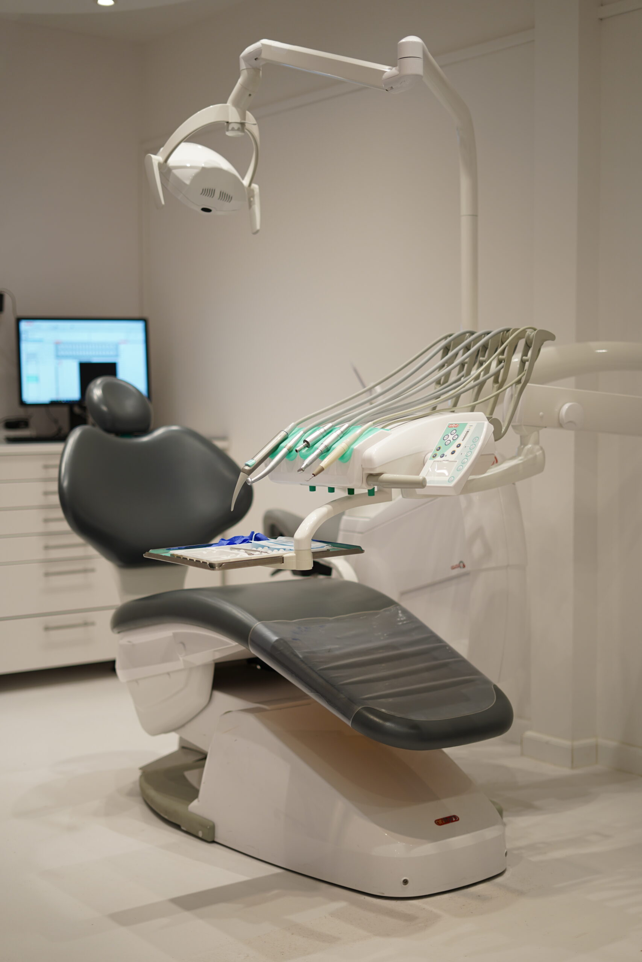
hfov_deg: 27.0
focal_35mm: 50
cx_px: 321
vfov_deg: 39.6
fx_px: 1337
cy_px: 481
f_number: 1.8
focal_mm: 50
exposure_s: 1/100
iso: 125
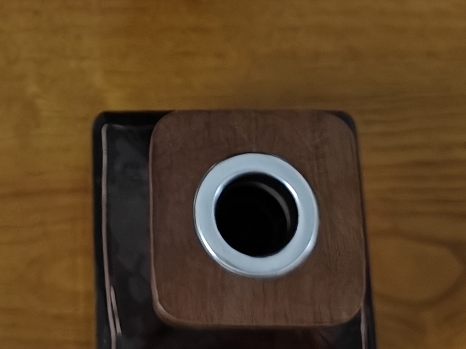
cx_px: 48
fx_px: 1427
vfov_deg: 13.2
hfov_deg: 18.3
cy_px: -179
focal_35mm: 106
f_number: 1.68
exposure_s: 1/340
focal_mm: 6.45
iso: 4455
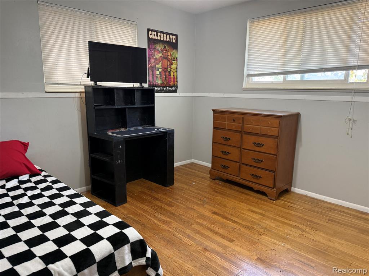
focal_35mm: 24
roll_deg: -0.1
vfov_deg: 56.8
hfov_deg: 71.6
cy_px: 138
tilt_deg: -10.7
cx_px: 184
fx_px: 256
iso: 160
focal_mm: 6.76
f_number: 1.78
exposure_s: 1/60
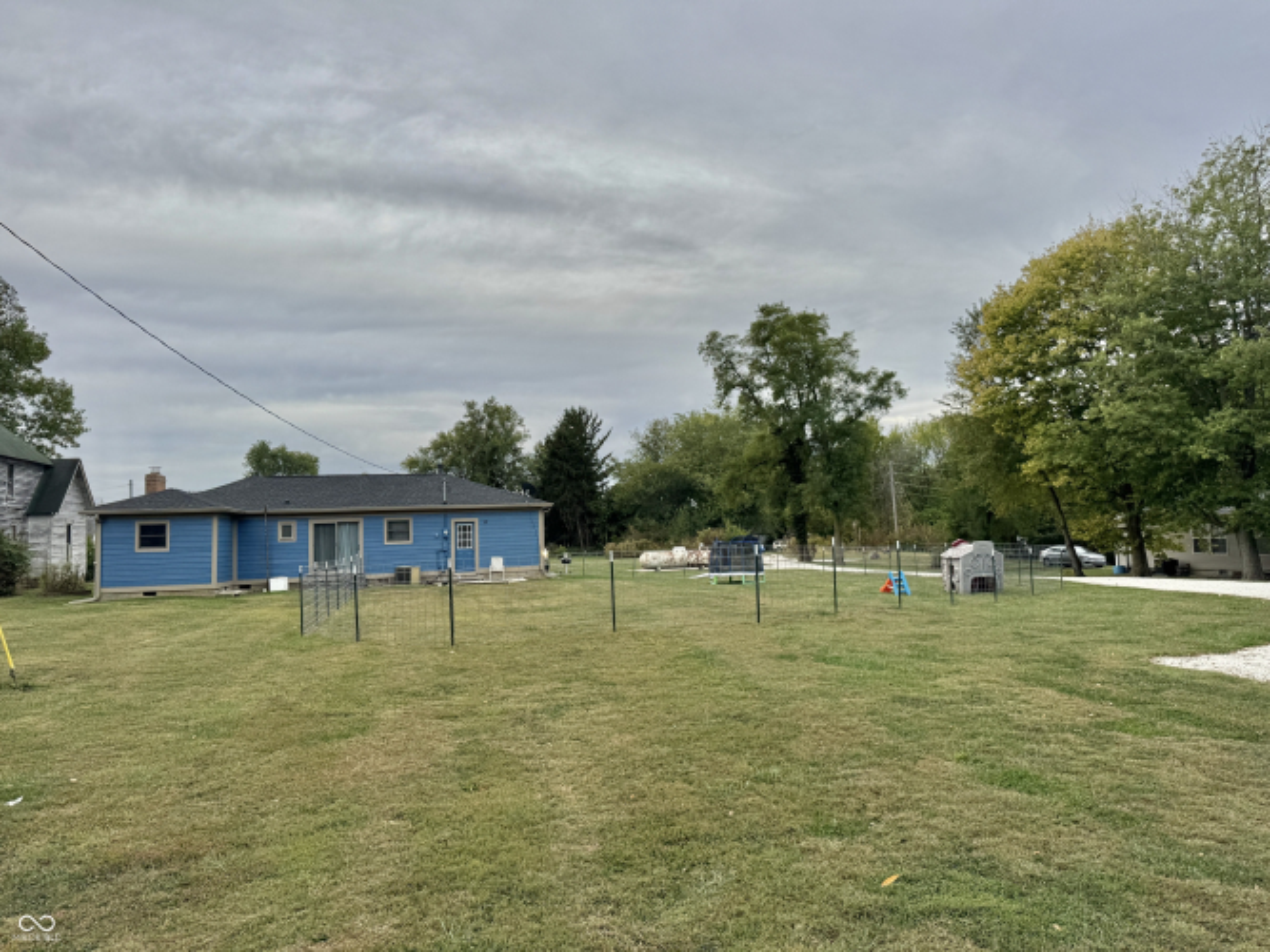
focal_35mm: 24
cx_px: 635
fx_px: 880
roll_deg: +1.8
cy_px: 476
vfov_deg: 56.8
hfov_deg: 71.6
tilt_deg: +4.2
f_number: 1.78
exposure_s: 1/5348
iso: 80
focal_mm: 6.76
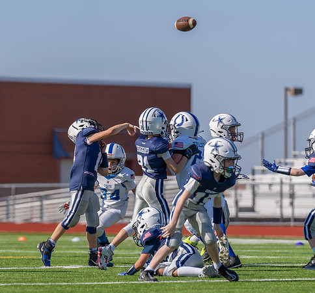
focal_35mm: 333
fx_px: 3310
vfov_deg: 5.1
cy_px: 169
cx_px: 96
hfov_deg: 5.4
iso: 100
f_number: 3.5
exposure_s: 1/1250
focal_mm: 200
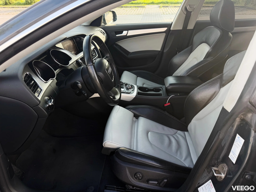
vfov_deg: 56.8
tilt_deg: -29.8
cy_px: 96
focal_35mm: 24
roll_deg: +1.7
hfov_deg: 71.6
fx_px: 177
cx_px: 128
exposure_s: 1/377
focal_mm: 6.76
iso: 80
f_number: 1.78
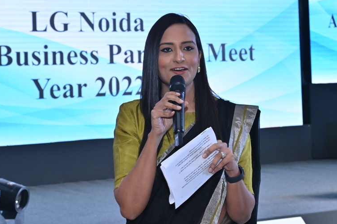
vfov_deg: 14.2
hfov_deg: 21.2
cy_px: 57
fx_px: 898
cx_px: 181
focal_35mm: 96
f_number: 6.3
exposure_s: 1/100
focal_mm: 48
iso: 2000
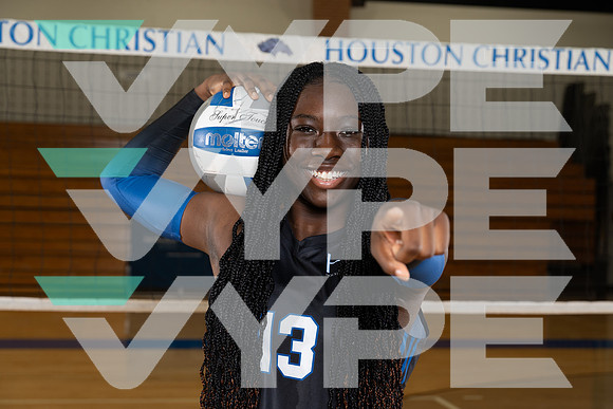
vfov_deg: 21.6
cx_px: 306
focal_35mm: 63
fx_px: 1073
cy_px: 204
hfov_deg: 31.9
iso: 500
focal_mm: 63
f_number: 5.6
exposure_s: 1/250
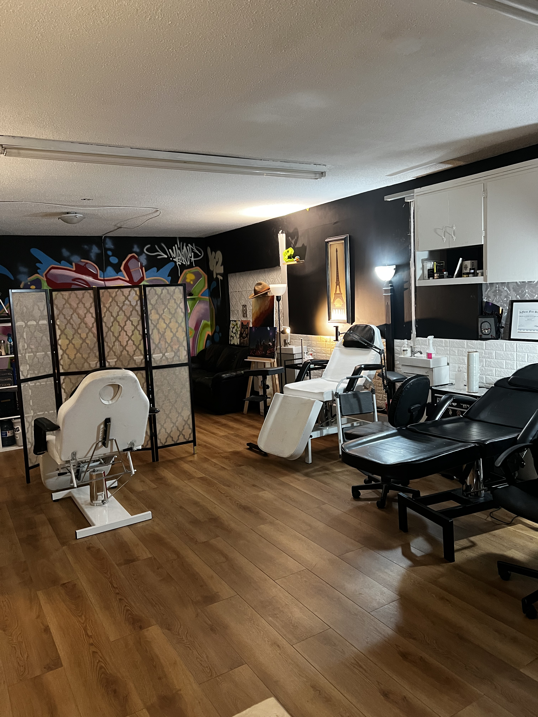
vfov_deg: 67.3
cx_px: 269
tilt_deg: -2.4
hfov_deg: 53.1
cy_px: 358
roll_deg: +4.4
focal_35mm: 26
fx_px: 539
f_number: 1.5
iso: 400
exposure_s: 1/60
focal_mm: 5.7
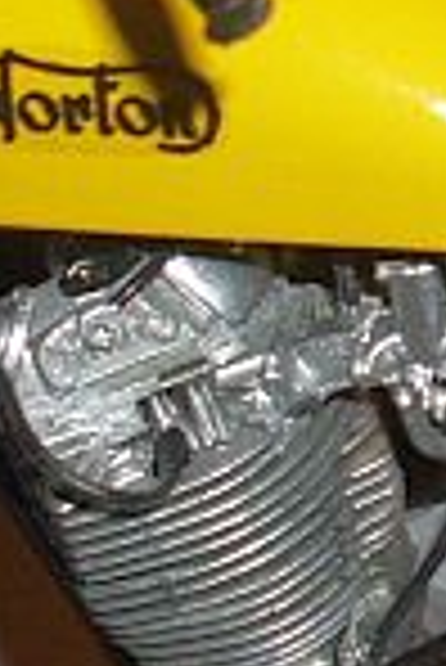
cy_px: 248
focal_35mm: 174
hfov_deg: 7.7
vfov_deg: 11.8
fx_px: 3226
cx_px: 770
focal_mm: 6.2
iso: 50
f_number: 5.6
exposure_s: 1/30
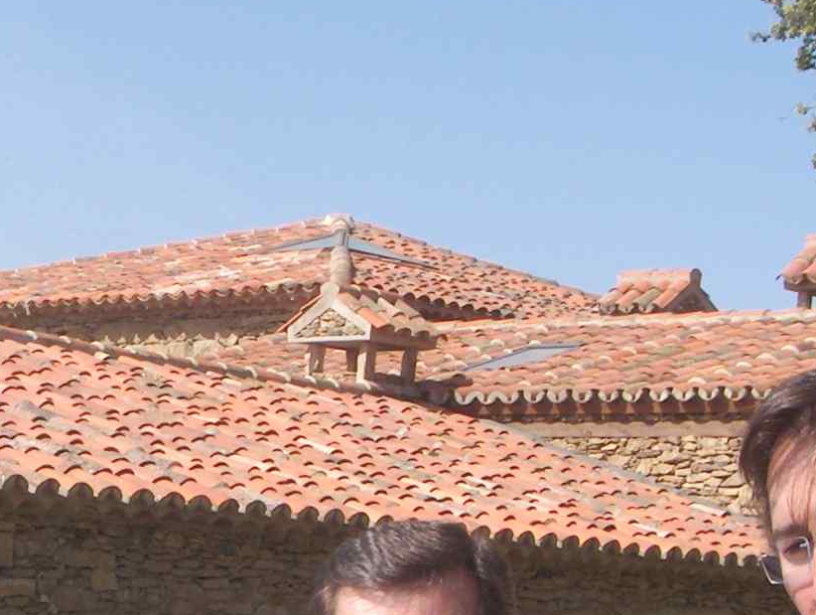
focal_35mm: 123
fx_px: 2904
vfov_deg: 12.1
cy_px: 419
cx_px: 92
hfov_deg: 15.8
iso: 100
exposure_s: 1/662
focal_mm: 8
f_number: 4.8
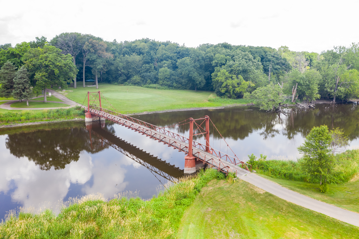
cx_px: 180
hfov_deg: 65.5
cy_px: 120
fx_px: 279
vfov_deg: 46.4
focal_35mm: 28
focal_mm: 10.26
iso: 100
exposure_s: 1/120
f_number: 4.5
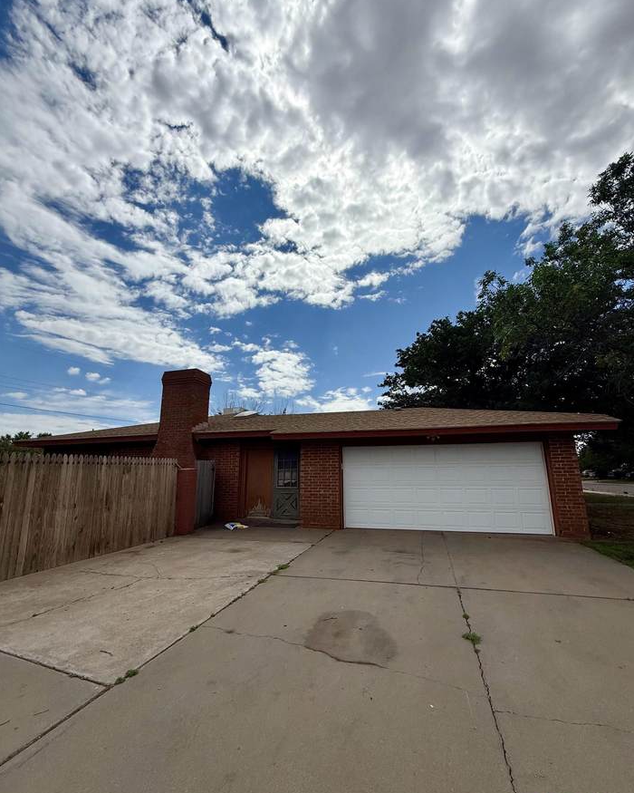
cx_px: 324
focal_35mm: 15
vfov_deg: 96.8
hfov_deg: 84.0
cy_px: 401
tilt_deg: +12.8
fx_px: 352
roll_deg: -1.0
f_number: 2.2
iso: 50
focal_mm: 2.22
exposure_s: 1/6173
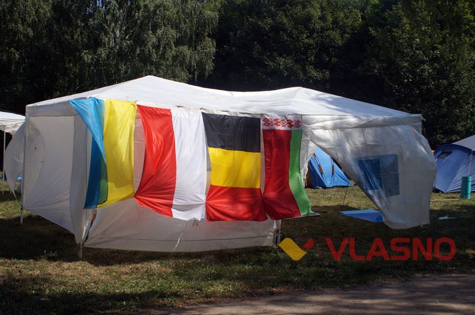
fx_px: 554
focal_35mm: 42
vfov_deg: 31.8
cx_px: 238
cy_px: 158
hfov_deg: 46.4
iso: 100
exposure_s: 1/400
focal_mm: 28
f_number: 7.1
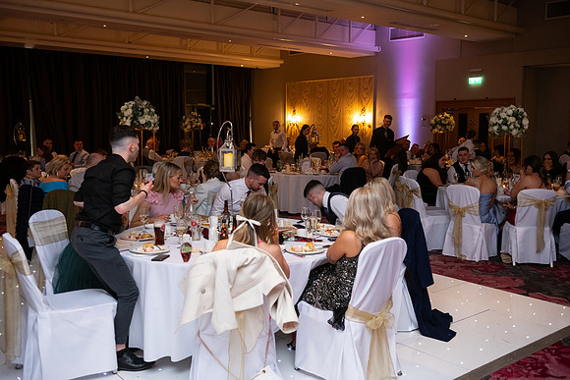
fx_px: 570
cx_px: 285
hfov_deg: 53.1
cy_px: 190
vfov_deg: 36.9
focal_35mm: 36
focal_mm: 36
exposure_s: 1/160
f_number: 3.5
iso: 1000
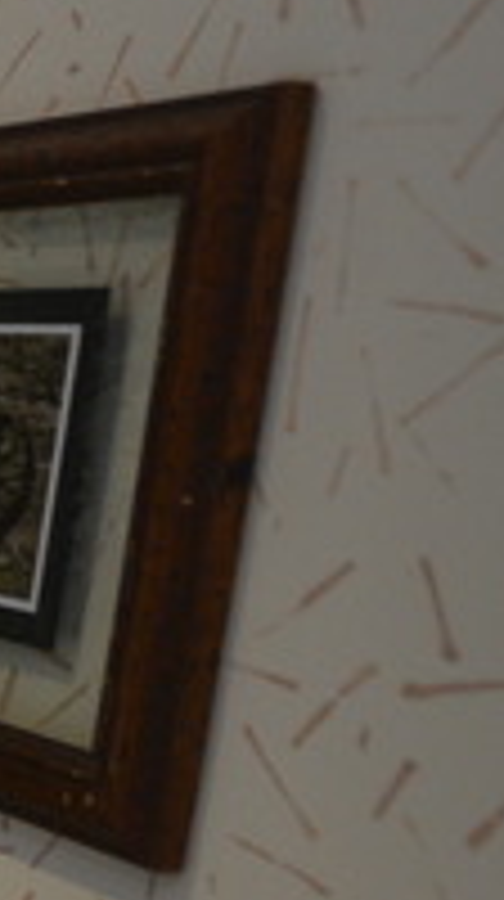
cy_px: 558
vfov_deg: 28.2
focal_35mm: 75
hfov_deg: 7.4
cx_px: -1692
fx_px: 1788
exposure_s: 1/100
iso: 1000
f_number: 3.5
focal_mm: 14
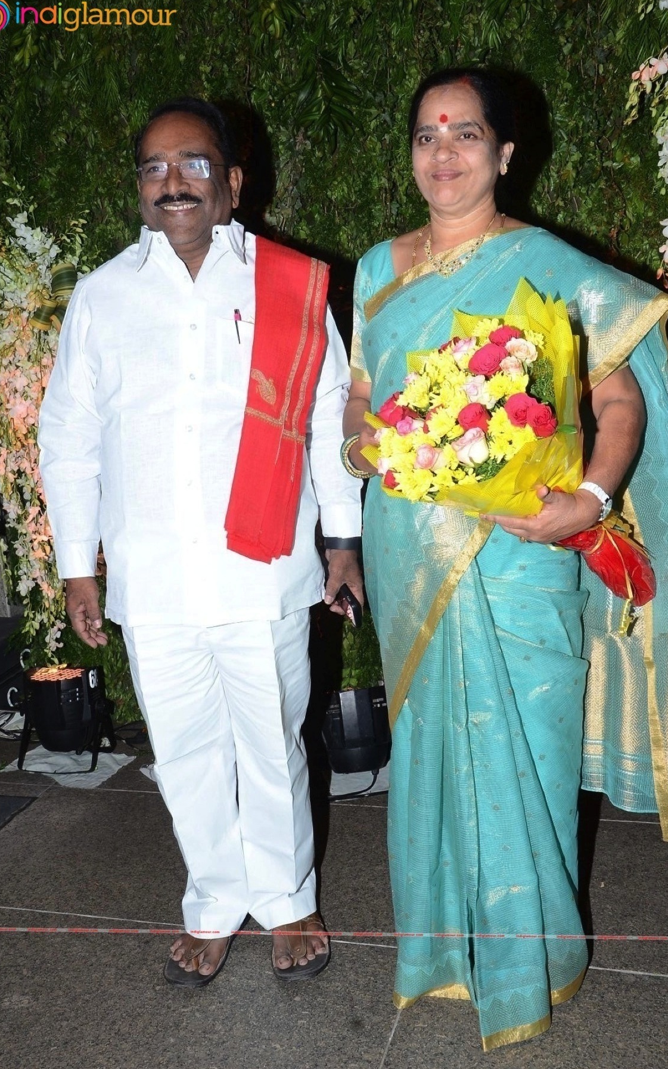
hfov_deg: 33.2
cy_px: 532
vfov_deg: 50.9
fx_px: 1122
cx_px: 327
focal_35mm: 39
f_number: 8
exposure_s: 1/125
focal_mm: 25
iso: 500
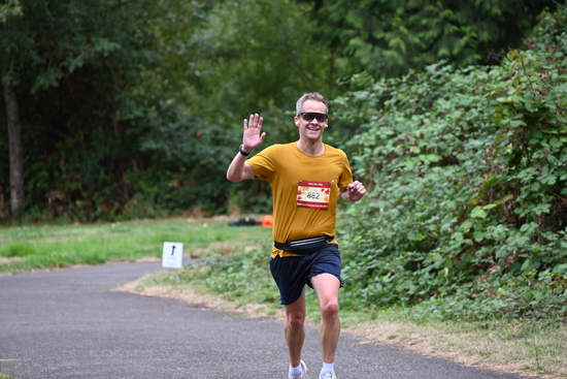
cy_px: 190
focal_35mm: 200
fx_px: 3151
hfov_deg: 10.3
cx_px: 284
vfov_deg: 6.9
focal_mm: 200
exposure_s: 1/250
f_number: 6.3
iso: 800
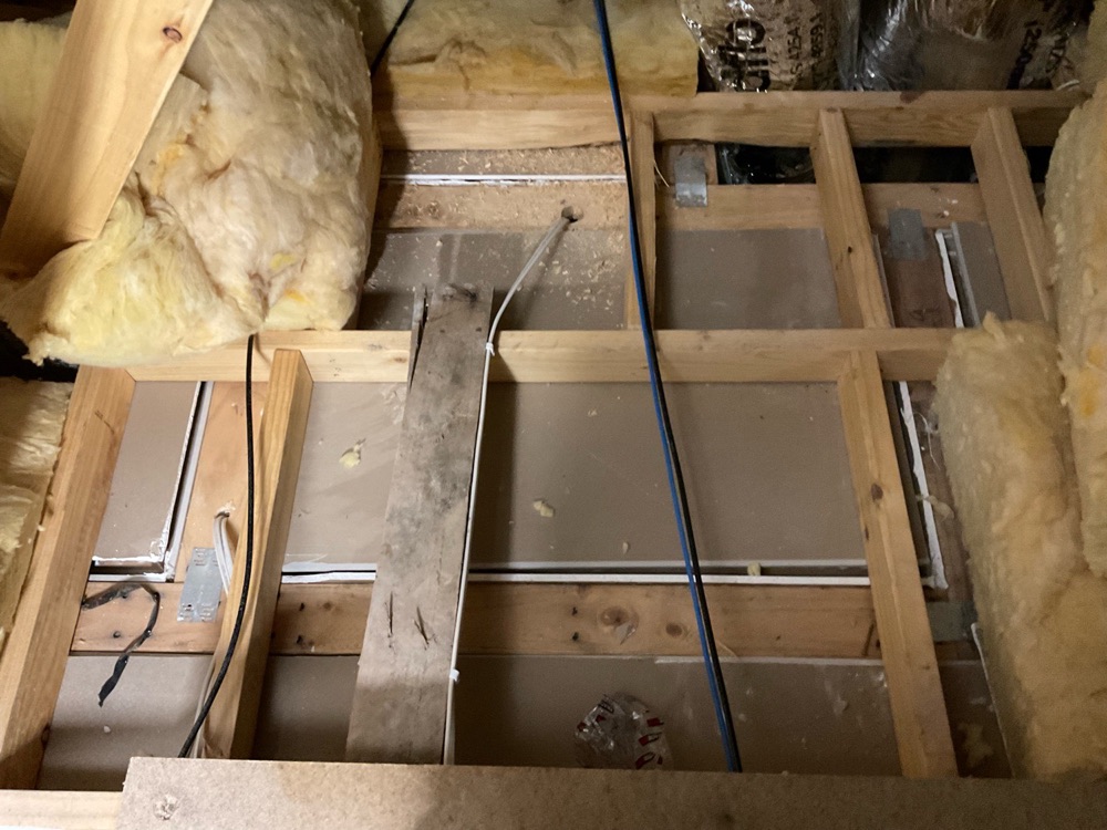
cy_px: 415
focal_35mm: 29
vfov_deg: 48.2
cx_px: 554
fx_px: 927
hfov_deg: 61.7
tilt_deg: -63.7
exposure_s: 1/25
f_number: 1.8
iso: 400
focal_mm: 3
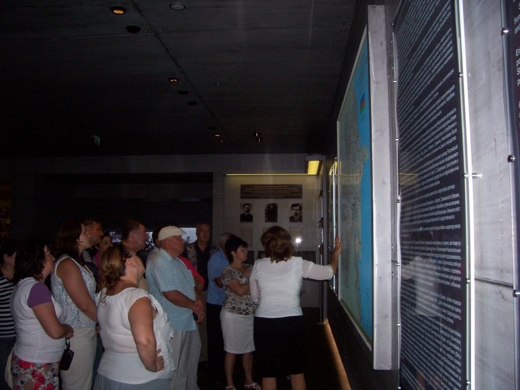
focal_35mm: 34
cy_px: 195
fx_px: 511
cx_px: 260
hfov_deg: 54.0
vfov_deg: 41.8
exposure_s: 1/112
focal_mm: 5.6
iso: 140
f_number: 2.7
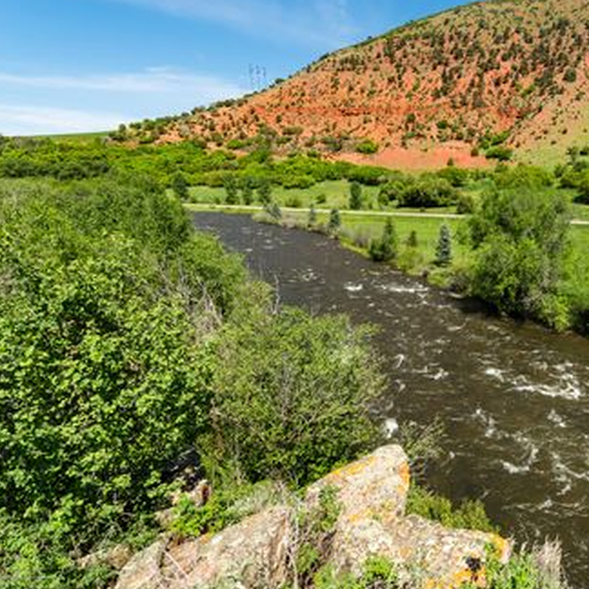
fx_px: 404
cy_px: 294
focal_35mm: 21
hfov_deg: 67.3
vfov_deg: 72.1
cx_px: 445
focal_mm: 16
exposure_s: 1/400
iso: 200
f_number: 8
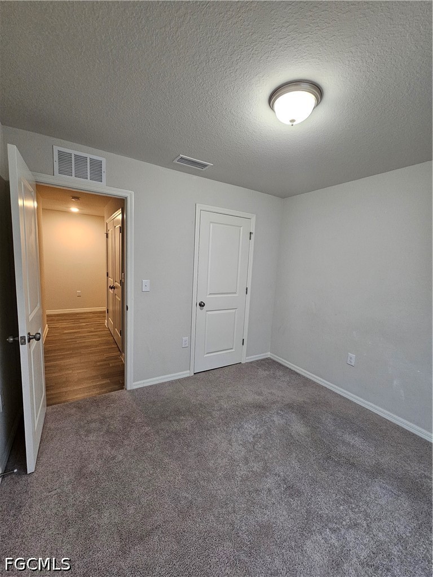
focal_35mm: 13
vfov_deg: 106.2
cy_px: 288
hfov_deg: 89.9
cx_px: 216
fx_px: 217
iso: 400
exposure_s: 1/60
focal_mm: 2.2
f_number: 2.2
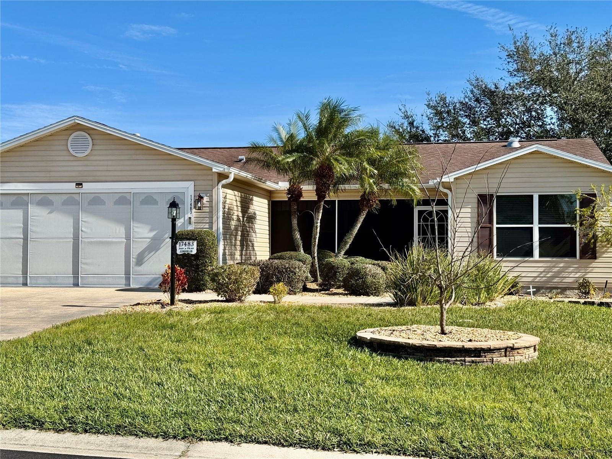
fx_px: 849
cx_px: 306
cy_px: 230
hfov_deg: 39.7
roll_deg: -1.1
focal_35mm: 48
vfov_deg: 30.3
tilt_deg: +0.5
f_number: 1.78
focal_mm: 6.76
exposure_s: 1/4049
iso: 64
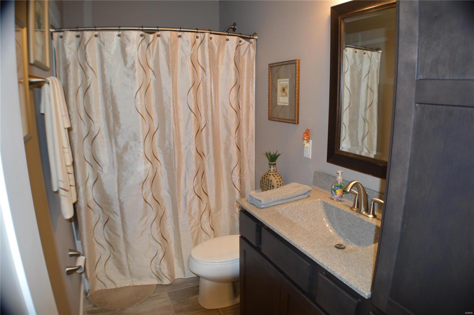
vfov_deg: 43.5
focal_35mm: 30
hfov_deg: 62.0
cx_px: 237
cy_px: 158
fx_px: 395
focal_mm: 20
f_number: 3.8
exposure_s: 1/60
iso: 500
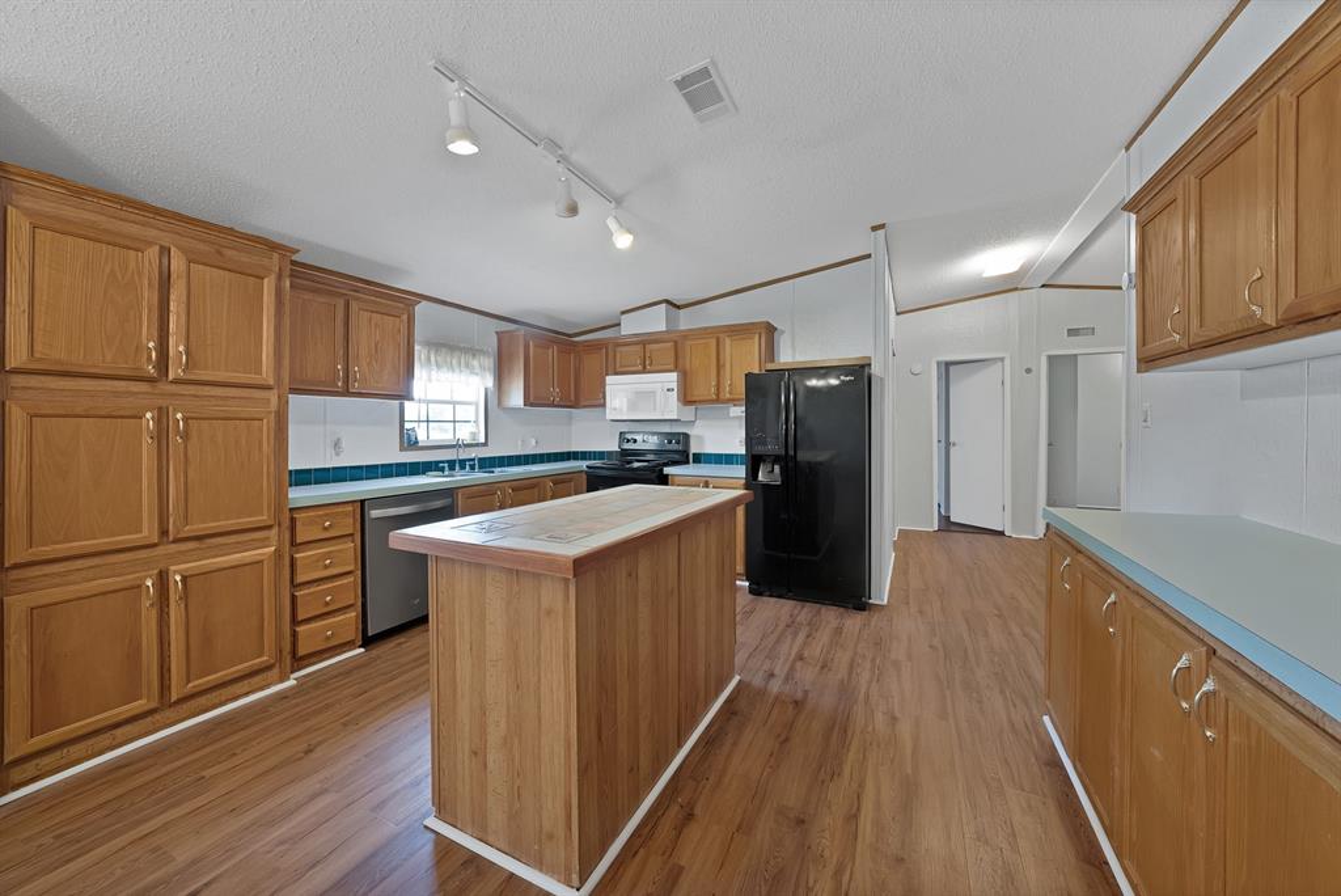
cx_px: 670
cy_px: 448
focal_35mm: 12
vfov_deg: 90.1
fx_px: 447
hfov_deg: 112.6
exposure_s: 1/1.67
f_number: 8
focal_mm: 12
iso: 640
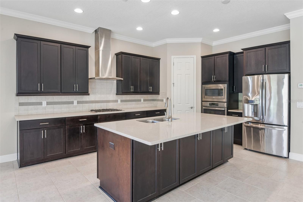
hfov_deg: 84.0
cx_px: 152
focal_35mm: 20
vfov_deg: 61.9
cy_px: 101
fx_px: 168
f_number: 8
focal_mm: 20
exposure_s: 1/10
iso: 400
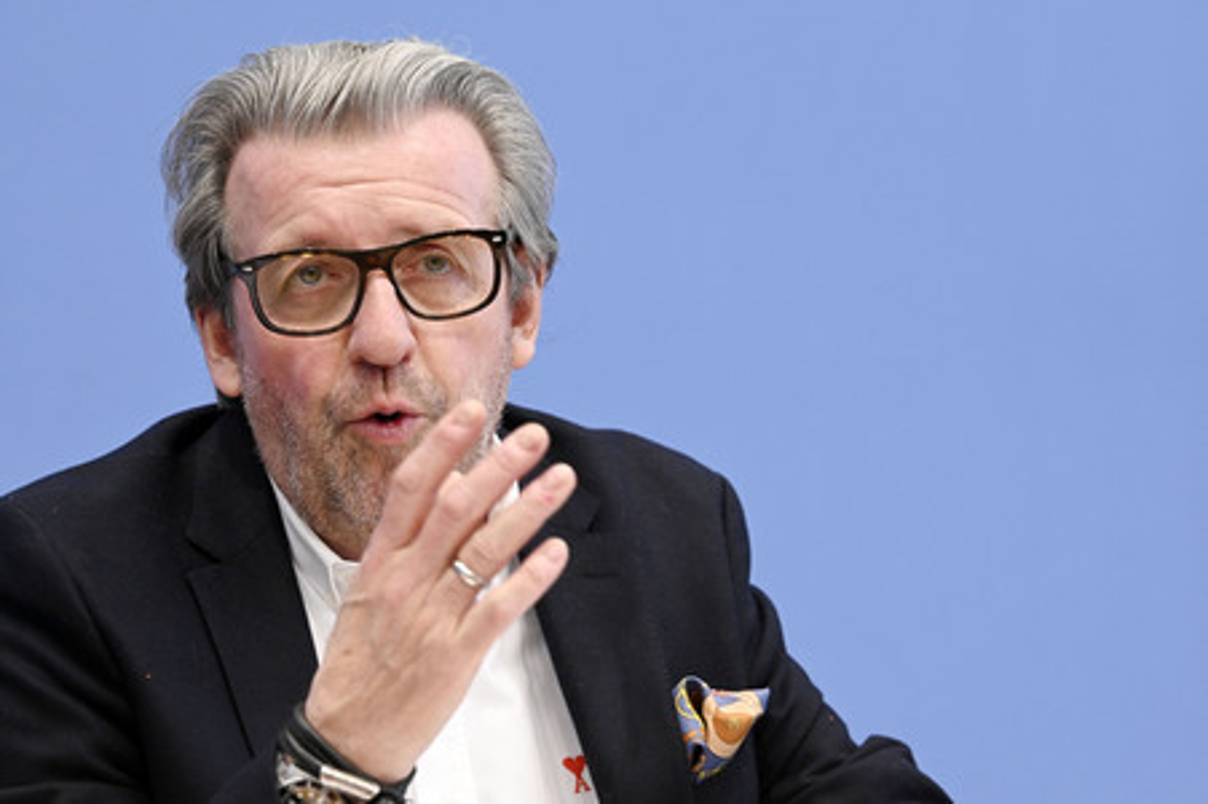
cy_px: 402
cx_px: 604
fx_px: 5365
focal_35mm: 160
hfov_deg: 12.8
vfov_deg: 8.6
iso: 4000
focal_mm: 160
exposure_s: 1/500
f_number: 5.6
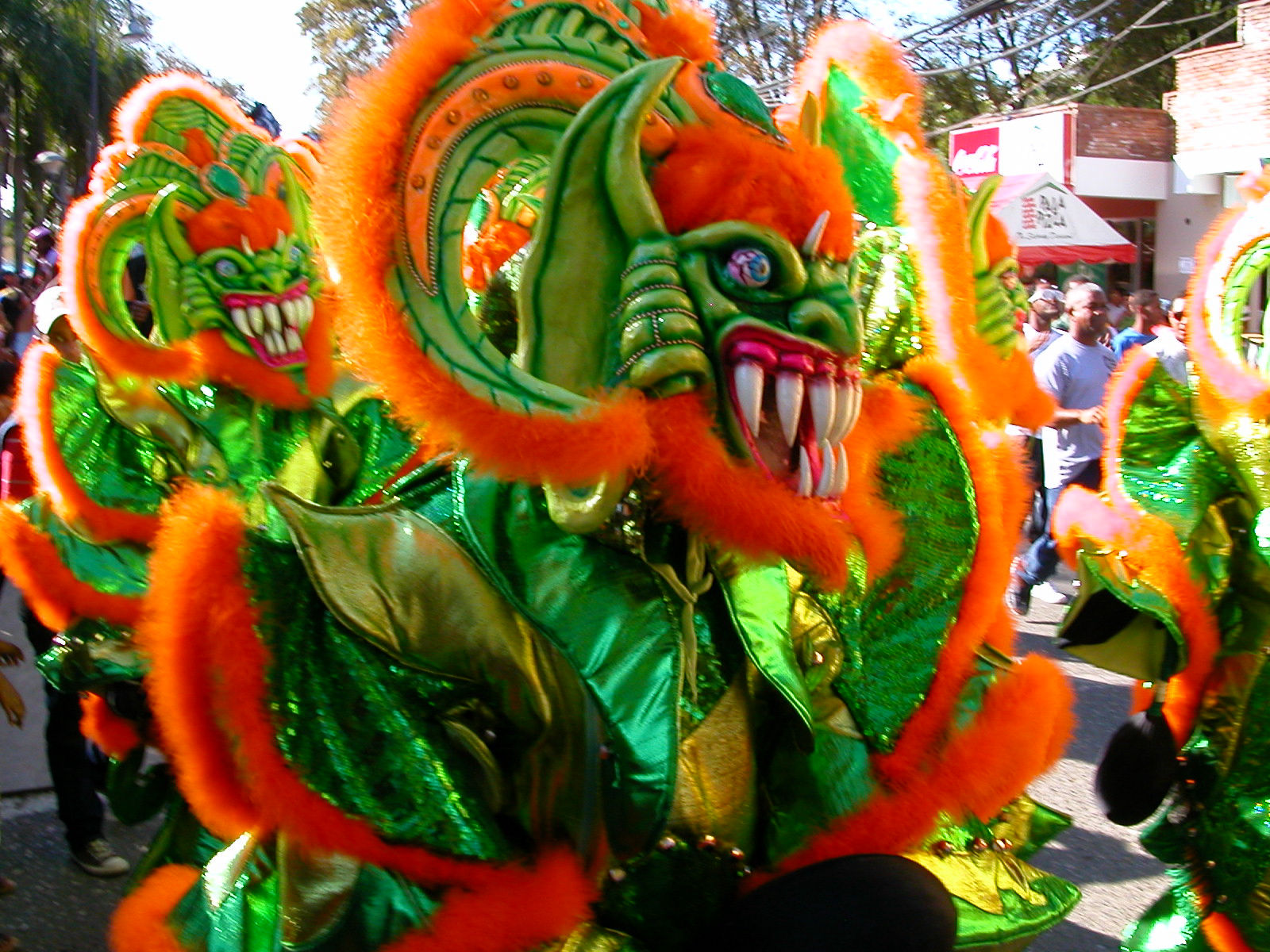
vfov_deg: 38.7
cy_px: 476
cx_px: 635
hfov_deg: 50.1
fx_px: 1357
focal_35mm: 37
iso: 100
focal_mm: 5.6
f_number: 4.5
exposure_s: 1/150
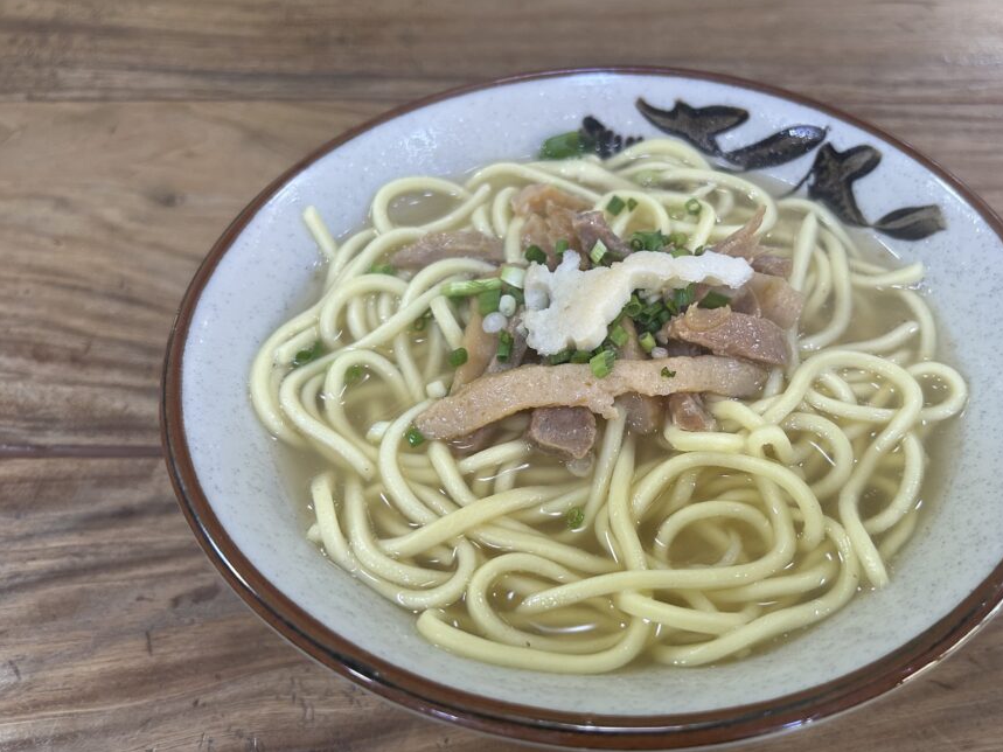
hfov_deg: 58.0
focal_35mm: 31
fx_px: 898
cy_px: 420
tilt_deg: -51.5
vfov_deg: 45.3
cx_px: 595
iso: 125
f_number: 1.5
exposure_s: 1/120
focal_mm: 5.7
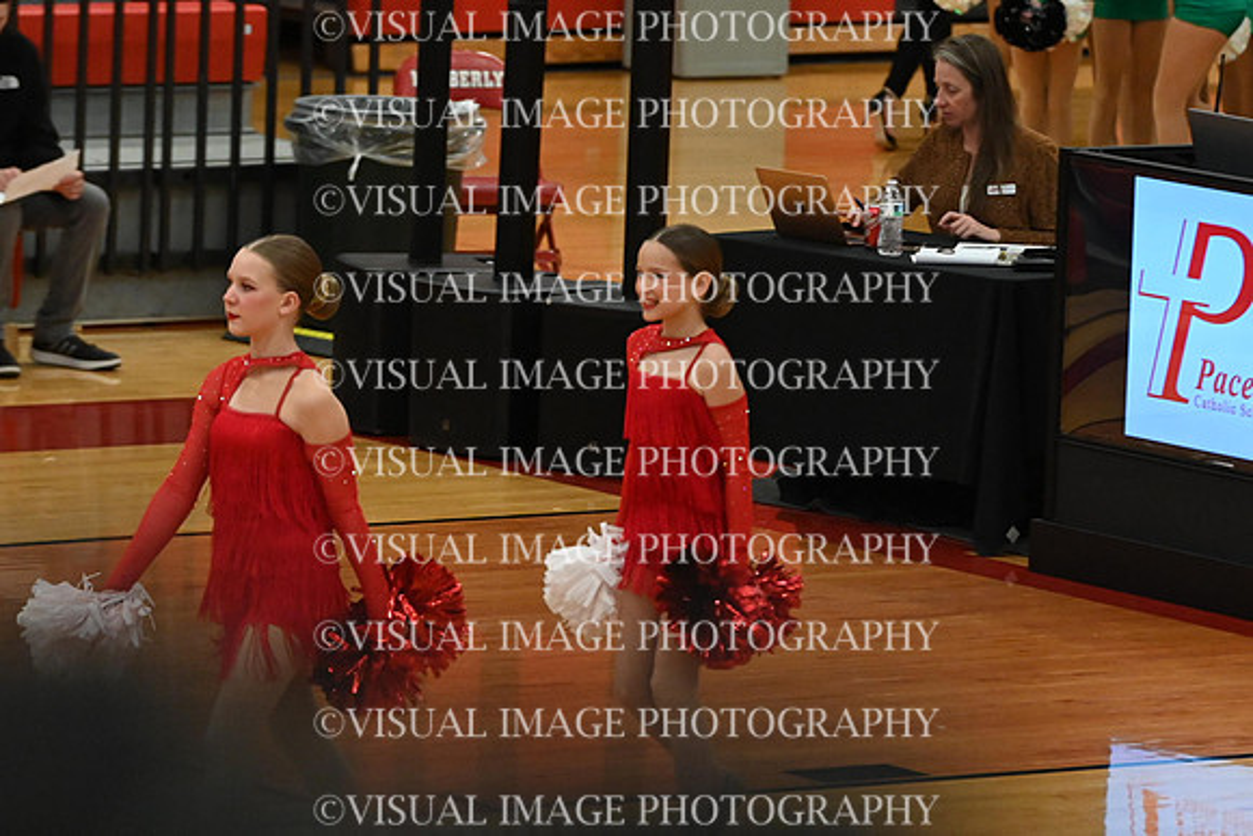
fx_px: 10444
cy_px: 418
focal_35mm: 300
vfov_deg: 4.6
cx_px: 626
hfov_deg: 6.9
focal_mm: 200
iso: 6400
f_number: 4
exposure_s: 1/400
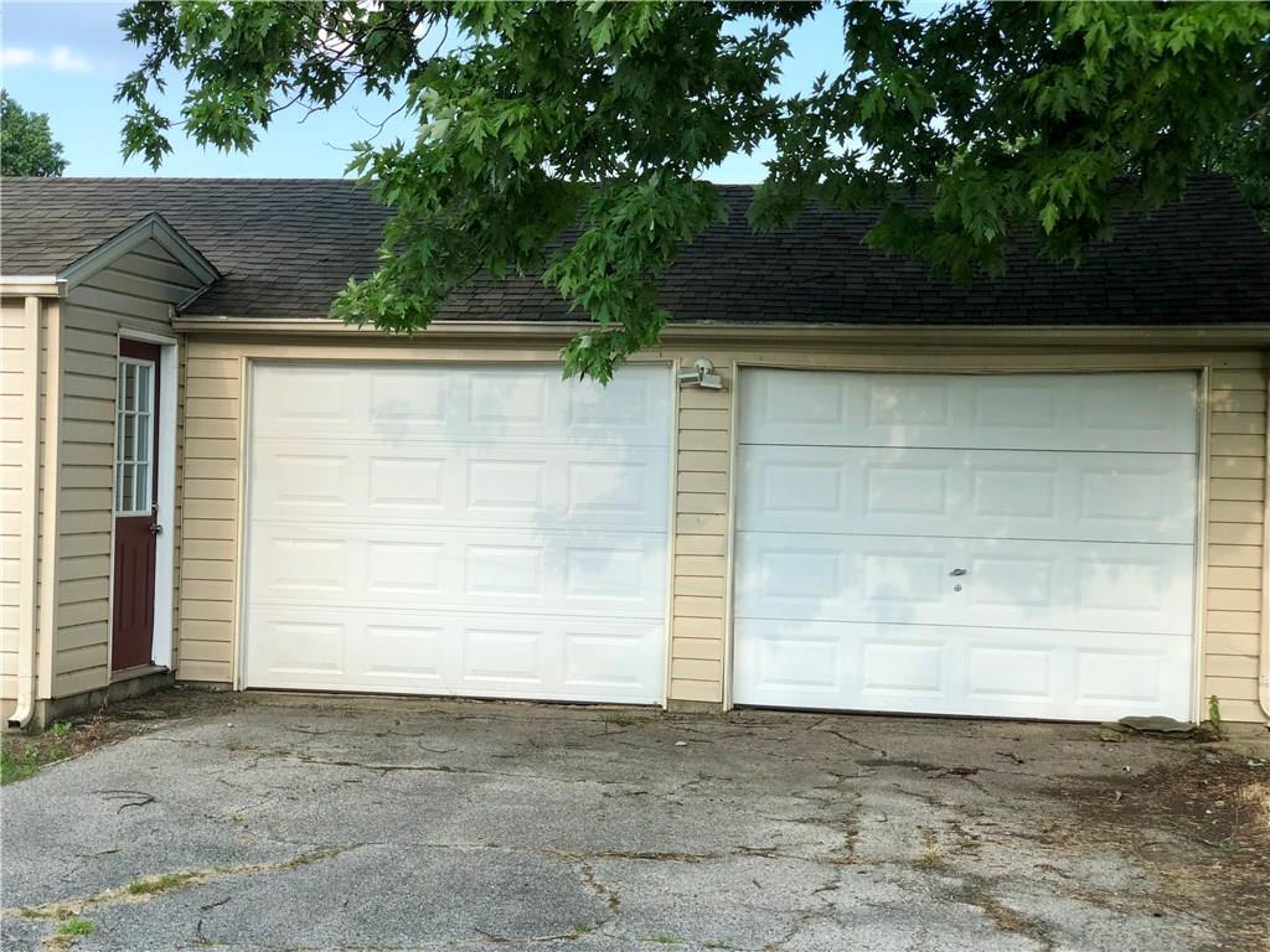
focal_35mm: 52
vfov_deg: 28.0
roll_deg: -0.7
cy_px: 476
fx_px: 1908
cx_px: 635
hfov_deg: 36.8
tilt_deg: +0.3
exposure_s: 1/309
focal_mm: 6
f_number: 2.4
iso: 16
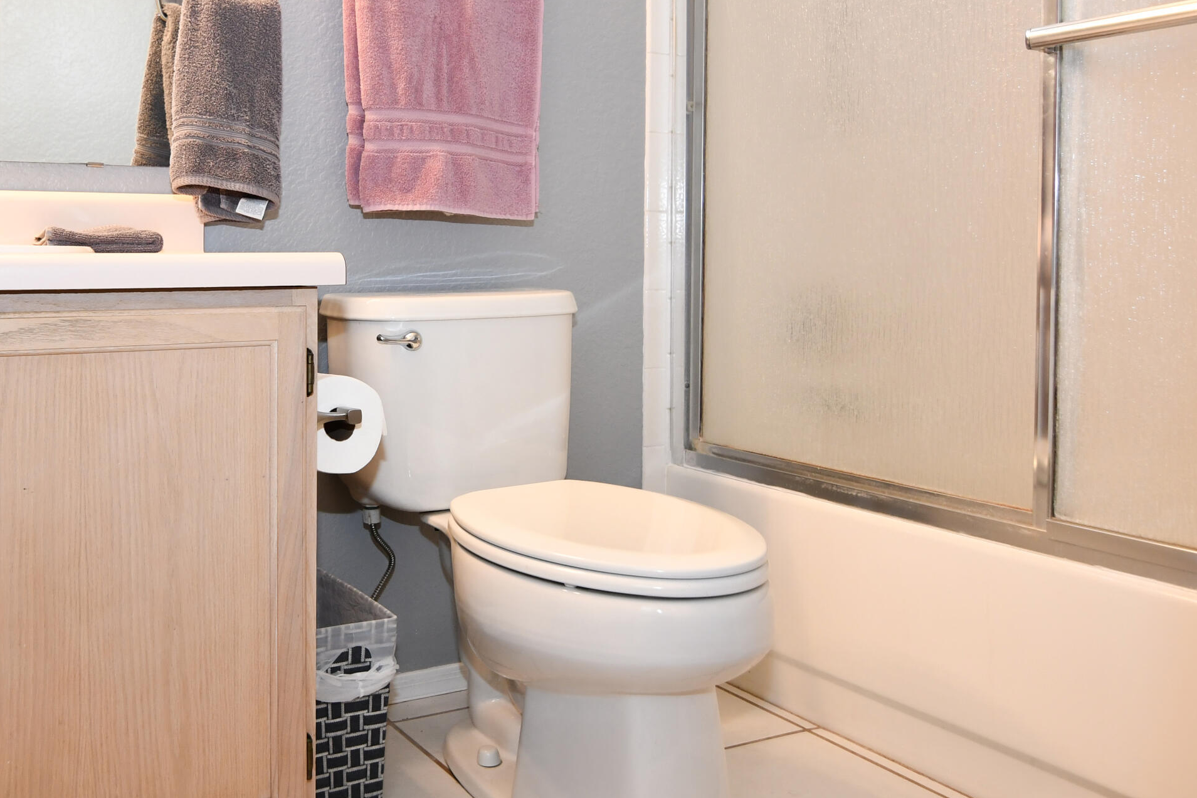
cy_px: 288
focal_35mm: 33
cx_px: 337
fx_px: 1097
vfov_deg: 39.6
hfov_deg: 55.2
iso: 560
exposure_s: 1/60
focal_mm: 14
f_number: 4
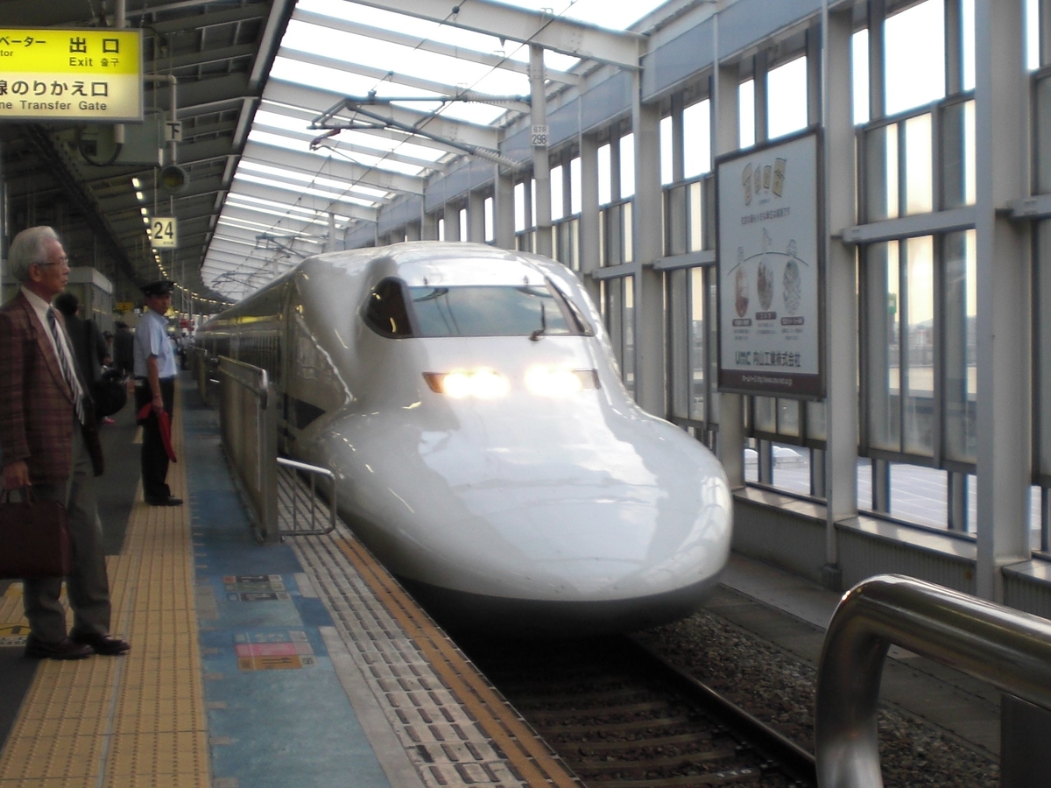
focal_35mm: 38
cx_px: 526
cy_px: 394
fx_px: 1154
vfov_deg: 37.7
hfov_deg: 49.0
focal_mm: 6.3
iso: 64
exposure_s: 1/80
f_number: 3.1
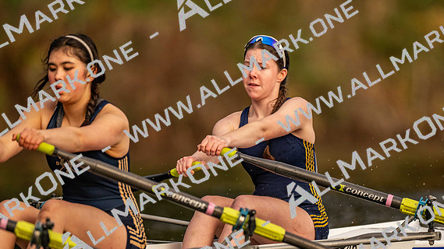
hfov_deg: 3.4
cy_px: 145
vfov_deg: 1.9
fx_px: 7546
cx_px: 220
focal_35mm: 641
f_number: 4
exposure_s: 1/2500
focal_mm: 600
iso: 1100
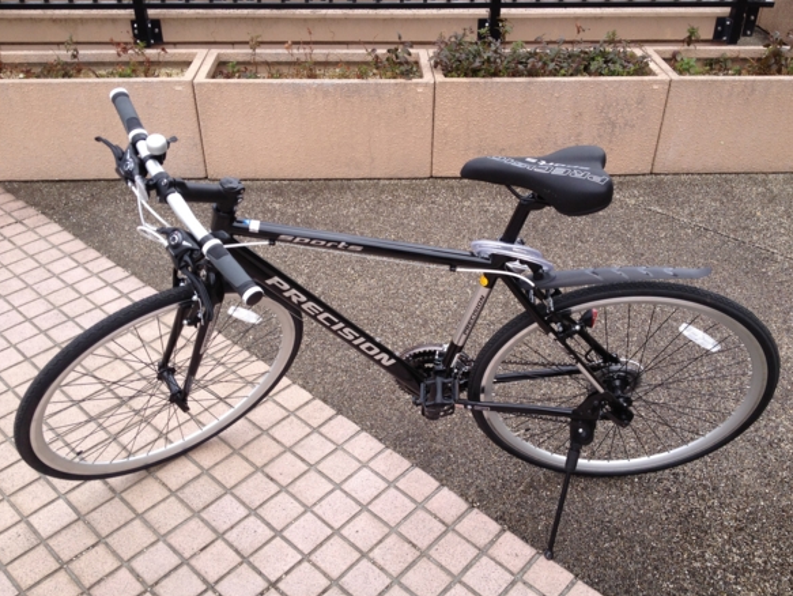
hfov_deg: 51.3
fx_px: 825
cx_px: 401
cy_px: 297
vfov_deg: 39.7
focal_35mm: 36
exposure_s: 1/726
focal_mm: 4.28
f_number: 2.4
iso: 64
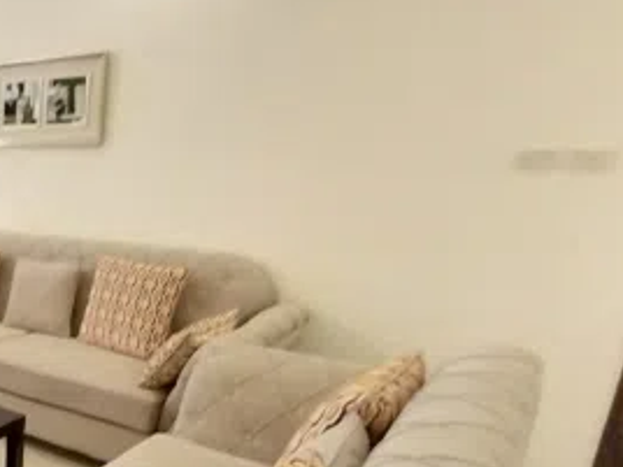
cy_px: 343
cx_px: -77
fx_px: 612
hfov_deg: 41.7
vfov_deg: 40.8
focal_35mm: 34
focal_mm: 1.3
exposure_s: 1/20
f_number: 2.2
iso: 320
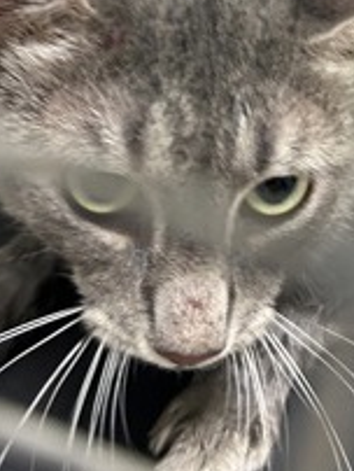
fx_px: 735
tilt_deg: -34.0
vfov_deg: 34.2
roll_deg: -6.3
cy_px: 79
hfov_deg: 26.8
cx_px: 255
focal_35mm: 54
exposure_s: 1/60
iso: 500
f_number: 1.5
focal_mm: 5.7
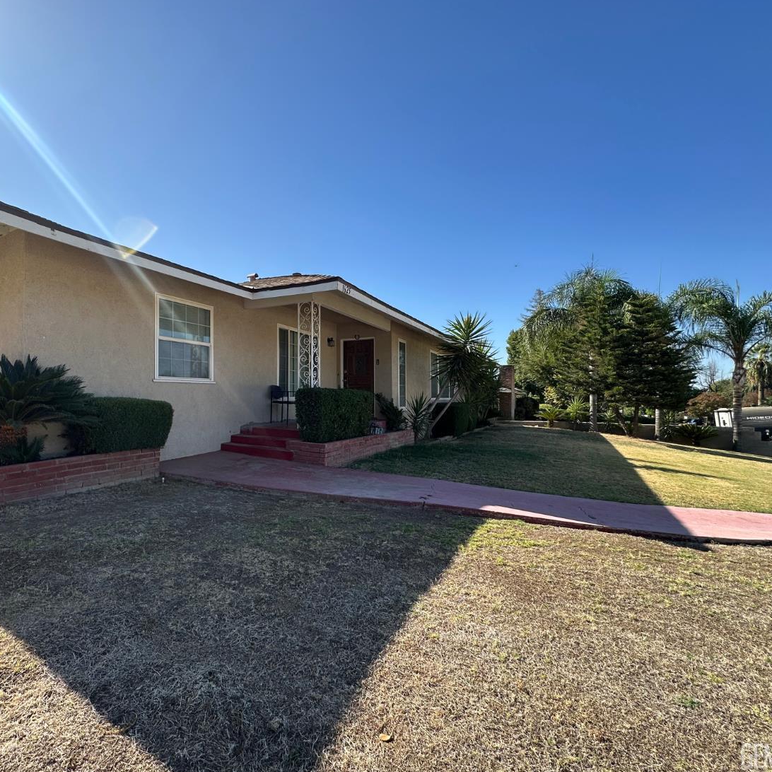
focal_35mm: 17
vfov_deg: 84.0
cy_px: 394
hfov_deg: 81.9
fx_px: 429
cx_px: 276
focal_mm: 2.22
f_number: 2.2
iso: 40
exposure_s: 1/1033
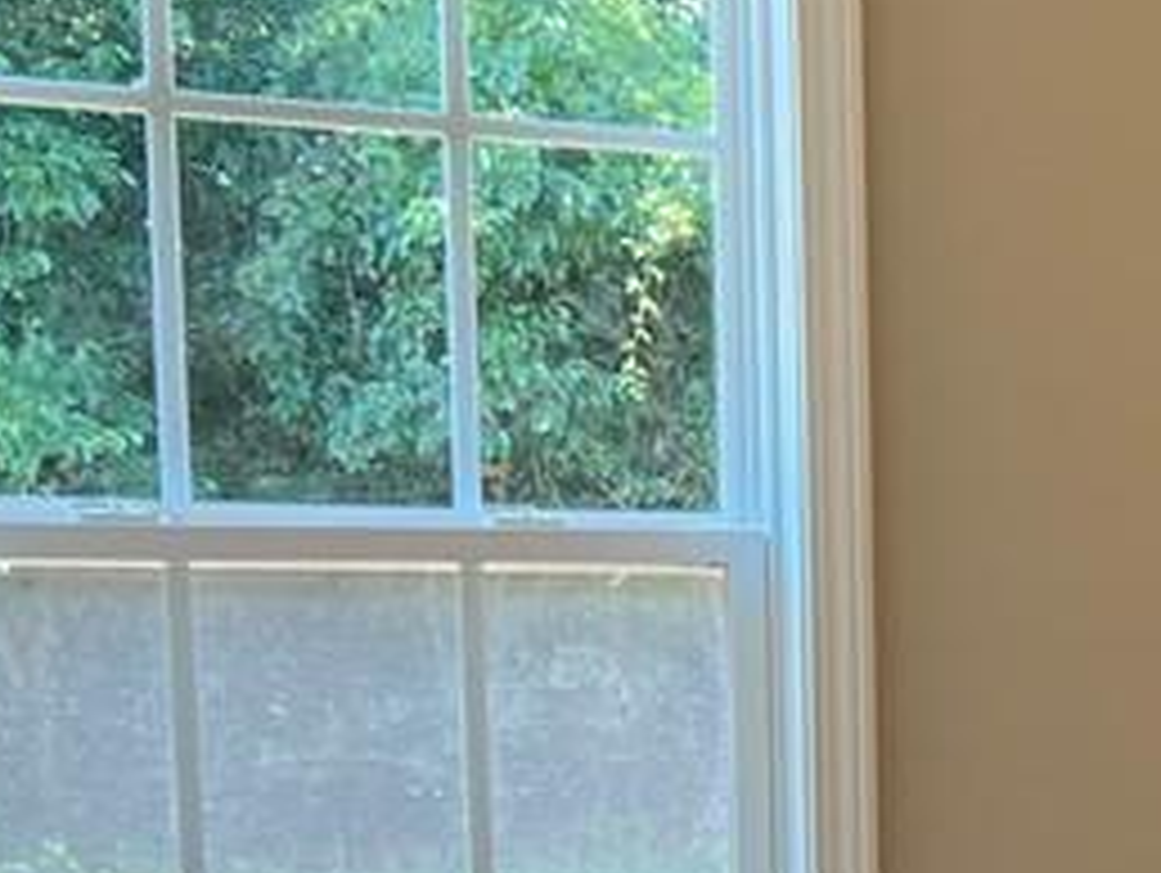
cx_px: 2097
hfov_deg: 16.1
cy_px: 904
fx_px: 3458
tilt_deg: -6.9
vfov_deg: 14.1
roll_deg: -0.7
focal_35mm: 103
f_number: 1.5
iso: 80
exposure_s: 1/121
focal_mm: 5.7
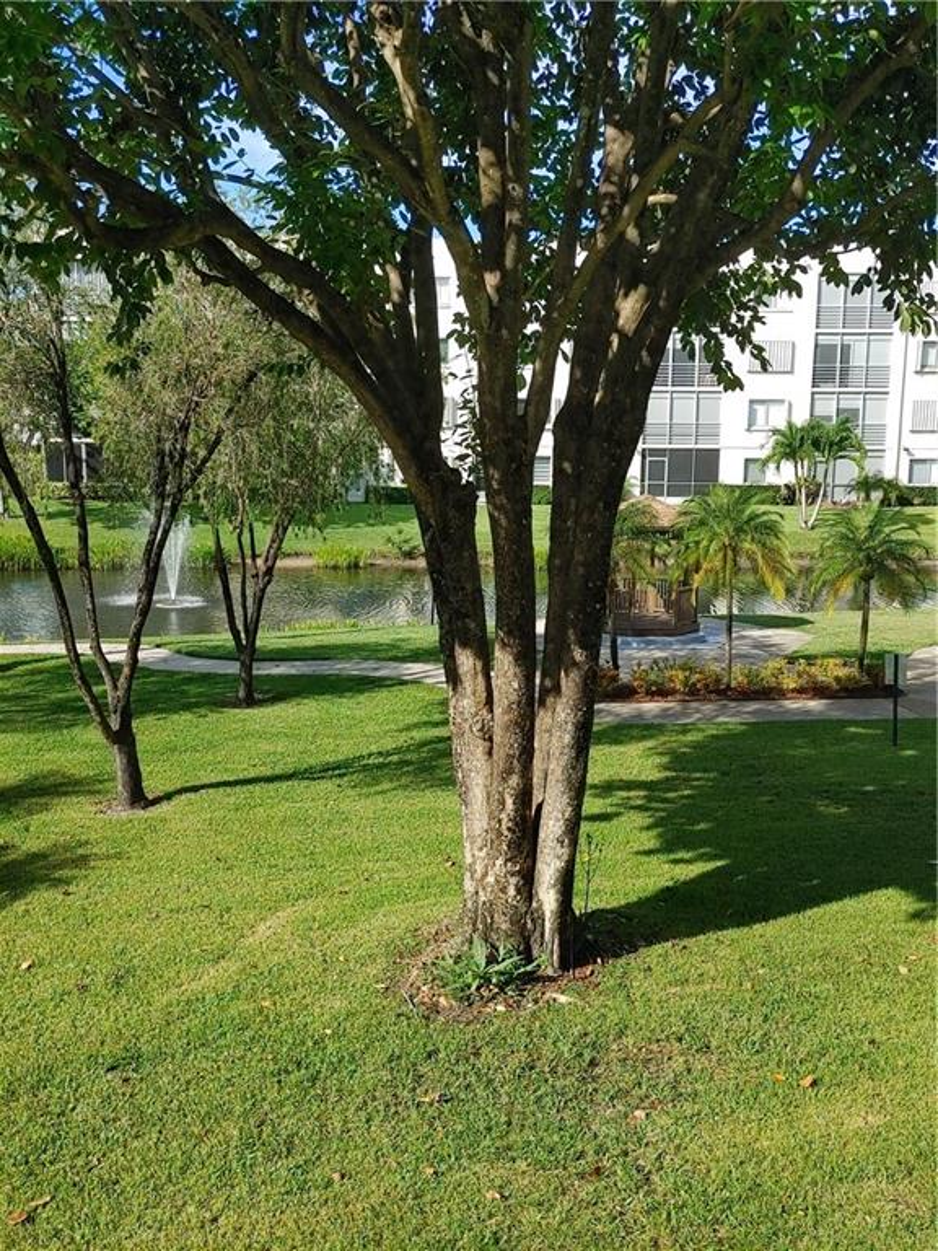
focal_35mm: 36
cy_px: 626
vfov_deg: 51.4
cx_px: 469
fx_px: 1301
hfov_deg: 39.7
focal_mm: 4.81
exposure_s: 1/1042
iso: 50
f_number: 1.8
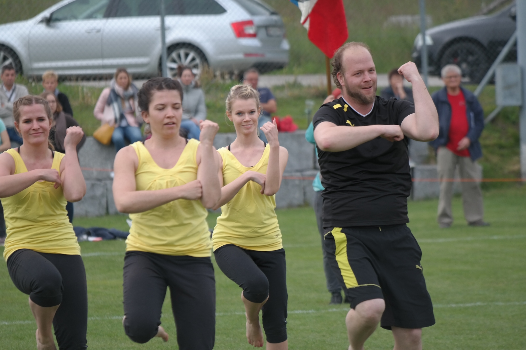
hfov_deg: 6.7
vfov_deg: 4.5
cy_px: 175
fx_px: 4499
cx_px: 263
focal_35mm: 308
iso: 200
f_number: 5.6
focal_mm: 200
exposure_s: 1/250
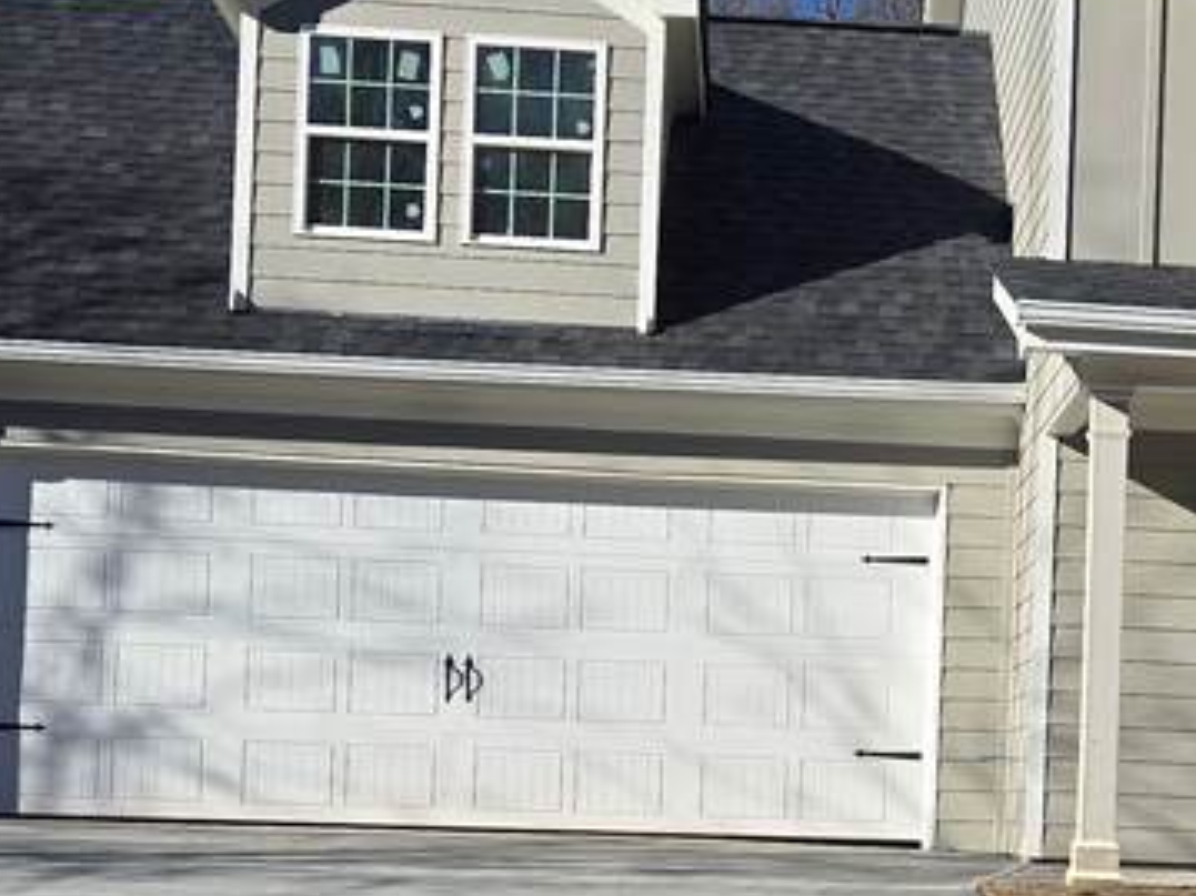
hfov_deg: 23.5
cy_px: 713
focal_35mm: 82
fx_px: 2832
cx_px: 959
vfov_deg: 17.8
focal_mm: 5.4
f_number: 1.8
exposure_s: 1/1946
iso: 25
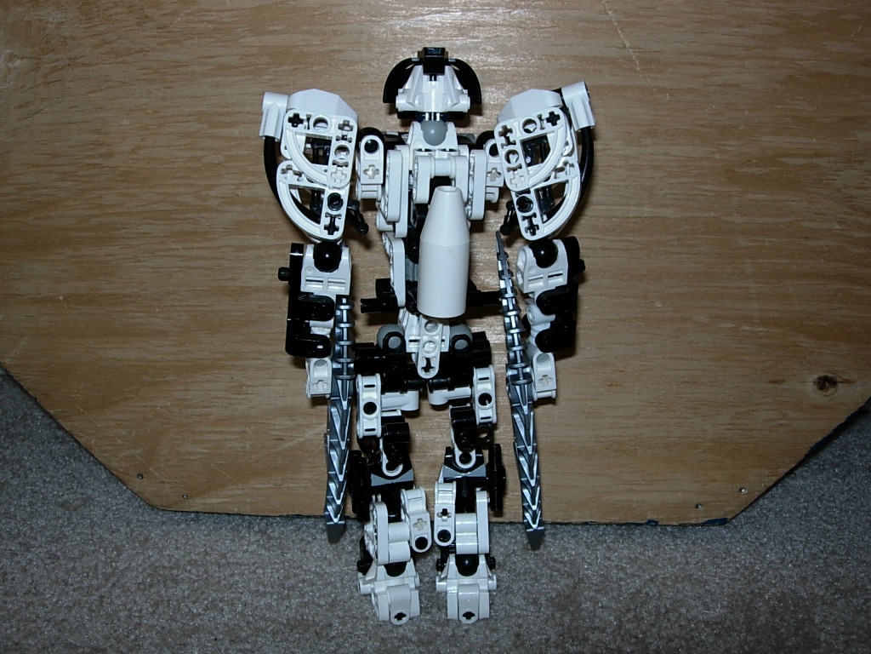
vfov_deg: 37.7
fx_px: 956
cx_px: 436
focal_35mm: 38
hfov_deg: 49.0
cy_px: 327
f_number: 4.8
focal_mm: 7.8
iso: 79
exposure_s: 1/64
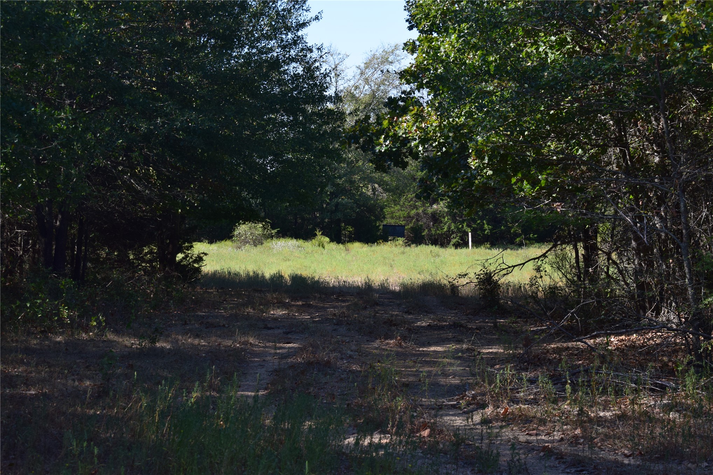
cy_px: 238
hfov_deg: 24.6
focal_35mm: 82
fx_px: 1634
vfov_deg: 16.6
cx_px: 356
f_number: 10
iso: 400
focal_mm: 55
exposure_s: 1/250
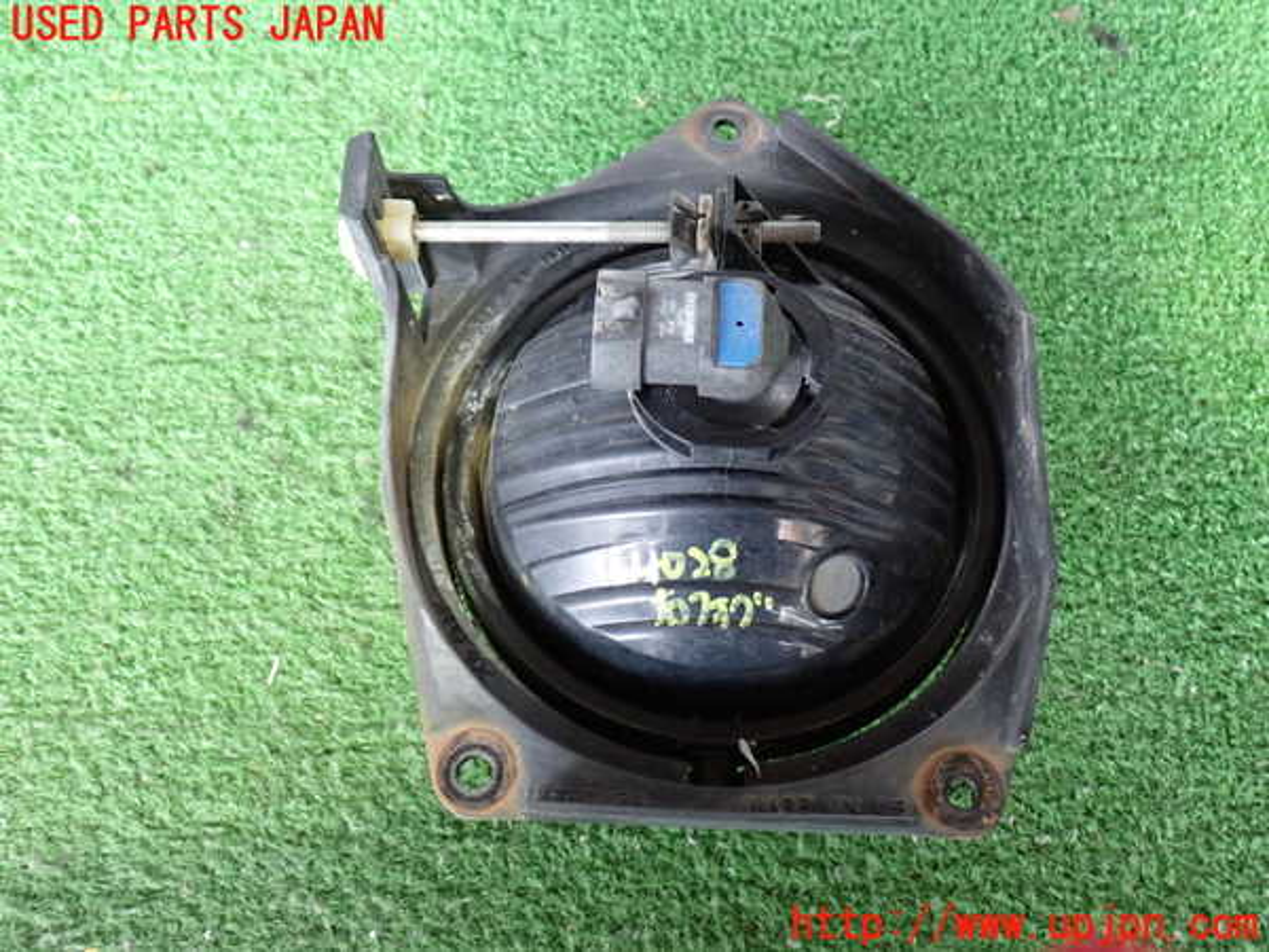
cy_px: 476
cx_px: 634
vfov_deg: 39.7
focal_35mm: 36
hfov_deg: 51.4
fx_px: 1320
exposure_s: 1/25
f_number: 2.5
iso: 800
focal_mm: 6.37
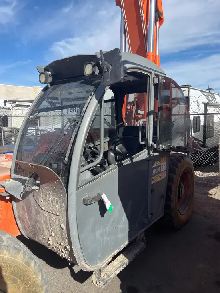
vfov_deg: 67.3
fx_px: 220
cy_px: 146
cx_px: 110
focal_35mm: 26
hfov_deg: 53.1
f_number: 1.6
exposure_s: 1/2632
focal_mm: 5.1
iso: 50
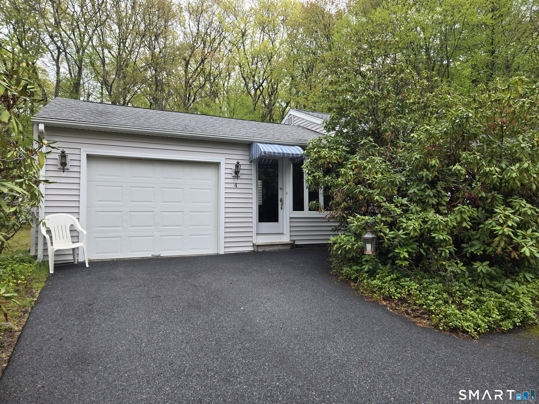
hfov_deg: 73.9
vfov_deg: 58.9
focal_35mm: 23
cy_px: 202
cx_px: 270
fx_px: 358
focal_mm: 5.4
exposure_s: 1/488
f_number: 1.8
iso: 25
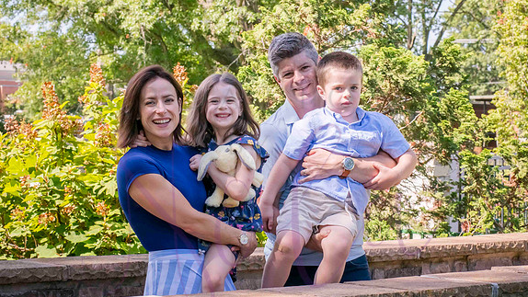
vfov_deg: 11.6
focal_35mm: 104
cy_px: 102
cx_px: 273
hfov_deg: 20.6
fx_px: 1456
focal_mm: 80
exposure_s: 1/320
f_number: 13
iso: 400
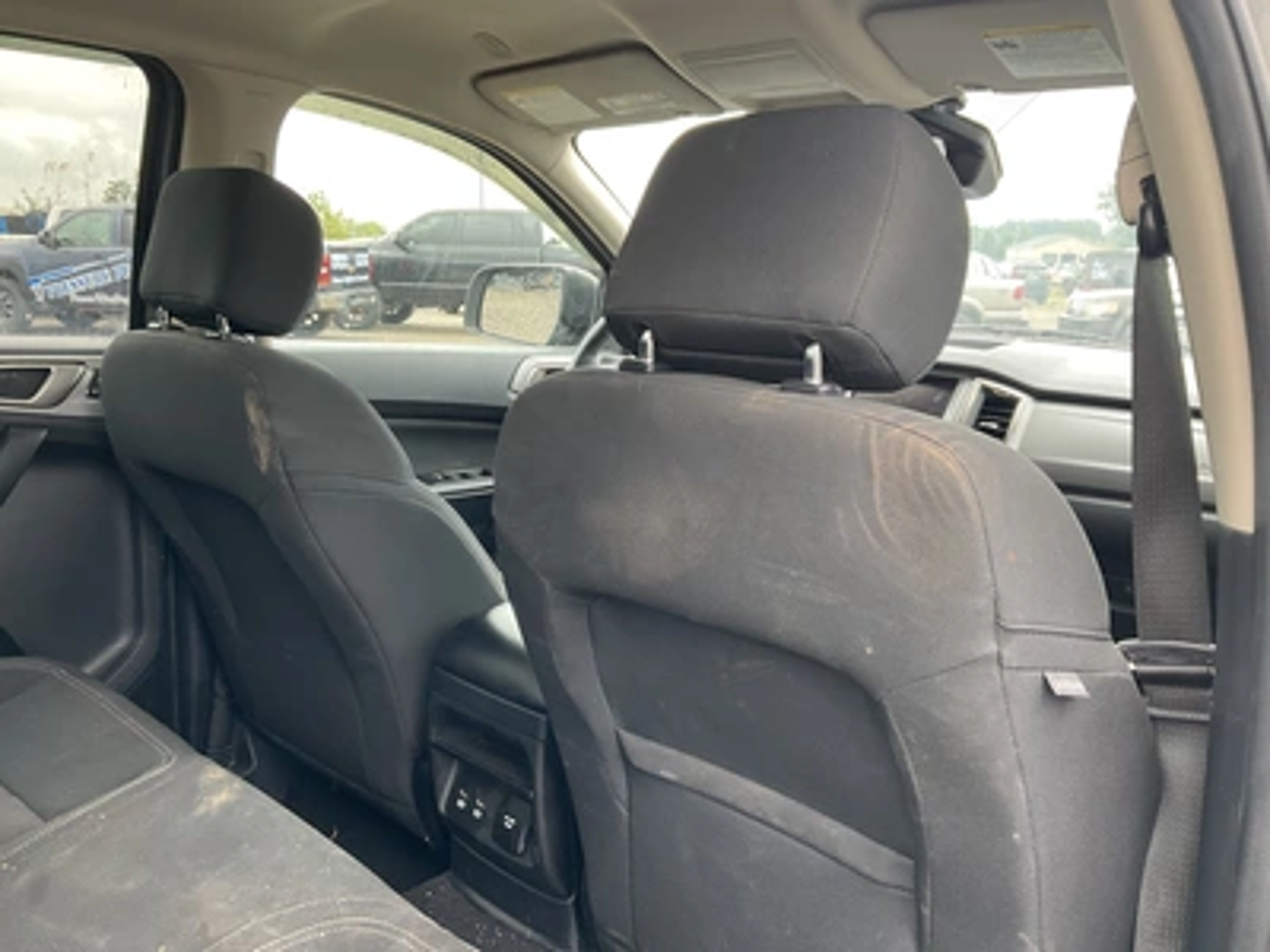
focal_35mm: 29
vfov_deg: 48.2
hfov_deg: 61.7
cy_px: 476
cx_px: 635
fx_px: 1064
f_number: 1.8
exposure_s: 1/73
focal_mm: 3
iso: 64
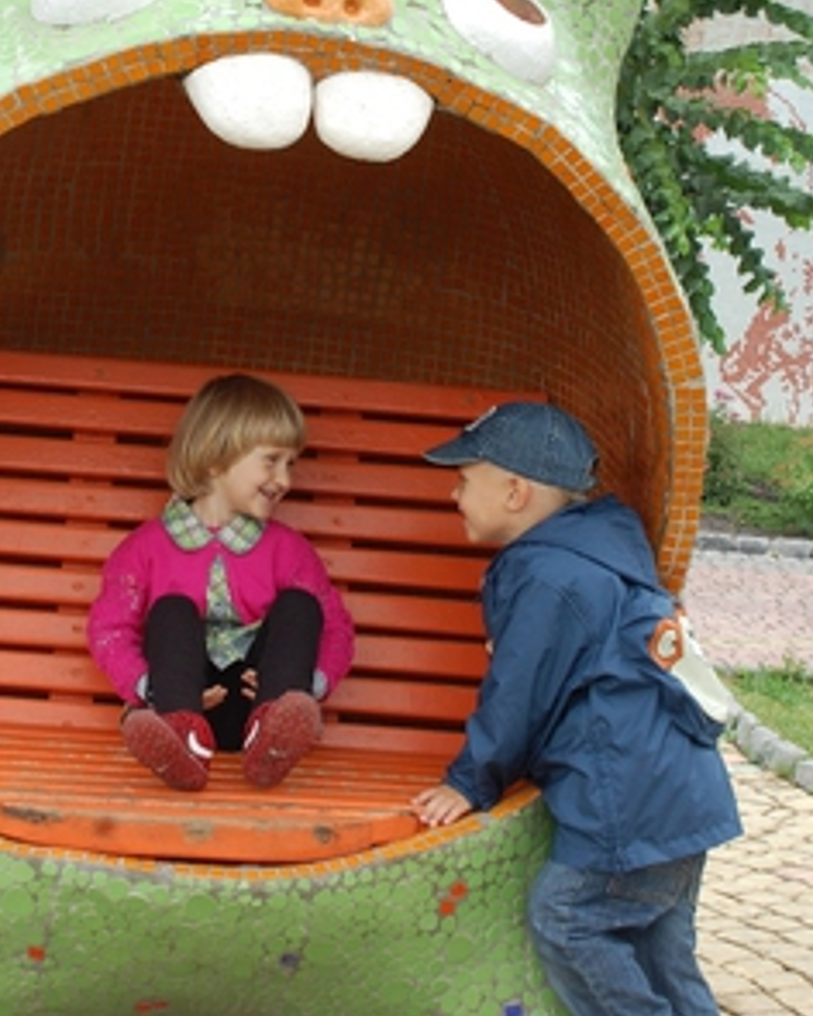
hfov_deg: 16.7
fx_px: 2763
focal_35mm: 92
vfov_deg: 20.7
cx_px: 313
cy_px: 289
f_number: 9
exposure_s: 1/160
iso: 400
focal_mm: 35
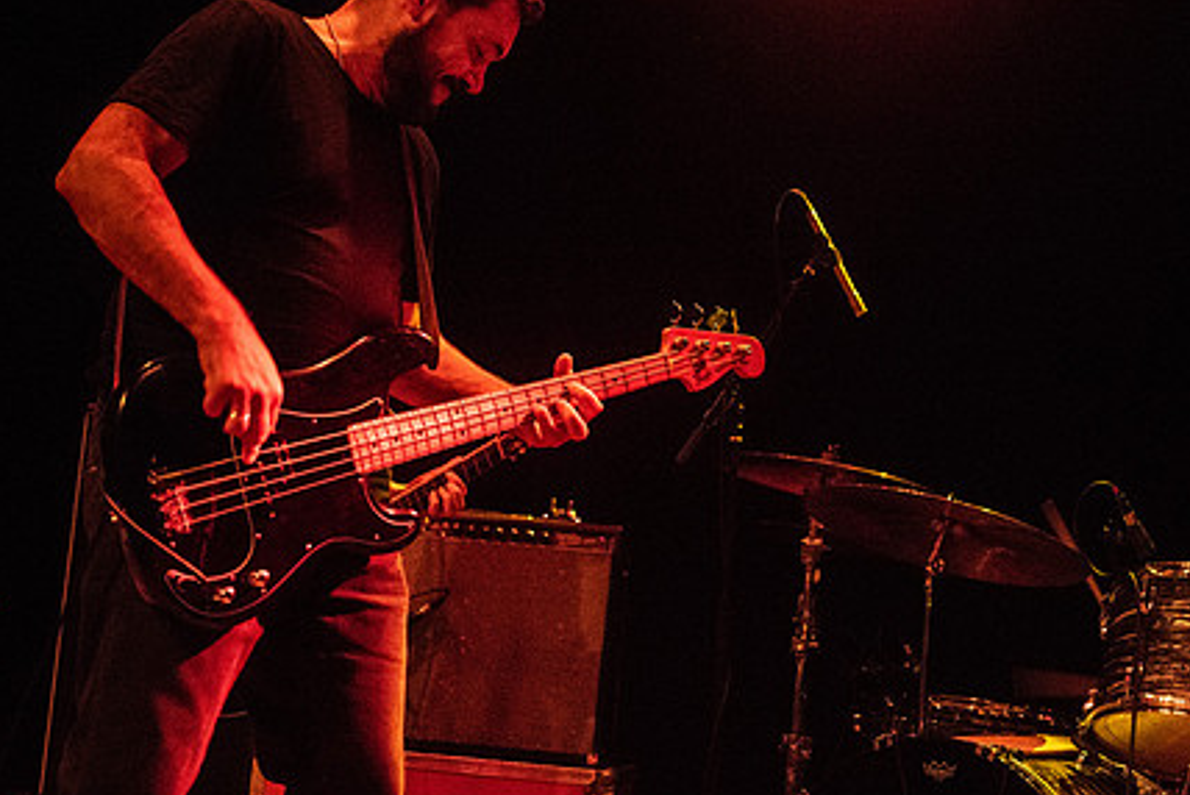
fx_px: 2150
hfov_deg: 30.9
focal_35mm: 65
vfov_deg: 21.0
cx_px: 684
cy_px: 396
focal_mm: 48
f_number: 2.8
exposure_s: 1/100
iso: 6400
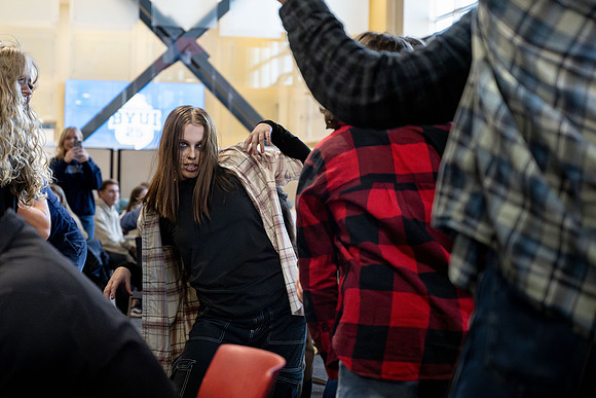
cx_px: 255
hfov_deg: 25.3
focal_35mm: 80
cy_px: 170
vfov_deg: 17.0
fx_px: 1328
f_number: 4
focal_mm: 70
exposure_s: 1/400
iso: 4000
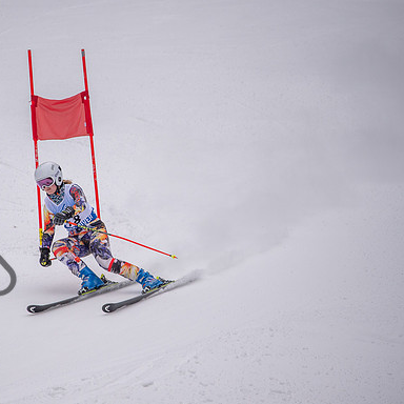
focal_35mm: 770
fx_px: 10167
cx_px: 113
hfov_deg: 2.3
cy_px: 202
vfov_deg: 2.3
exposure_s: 1/3200
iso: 2000
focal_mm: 600
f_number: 6.3
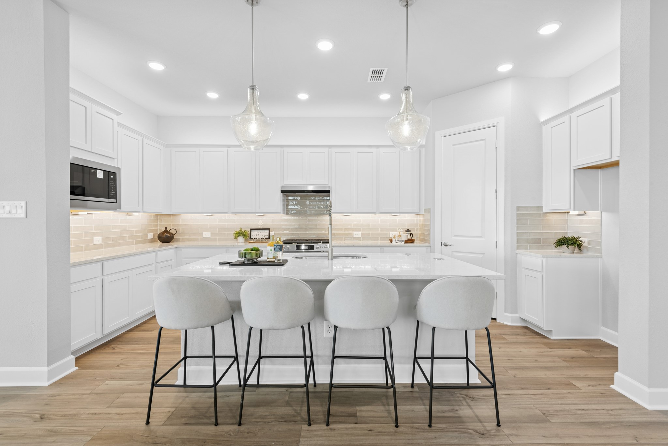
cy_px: 223
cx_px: 334
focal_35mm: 16
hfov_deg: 96.7
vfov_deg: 73.8
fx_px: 297
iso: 160
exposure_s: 1/4
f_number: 9
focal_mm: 16
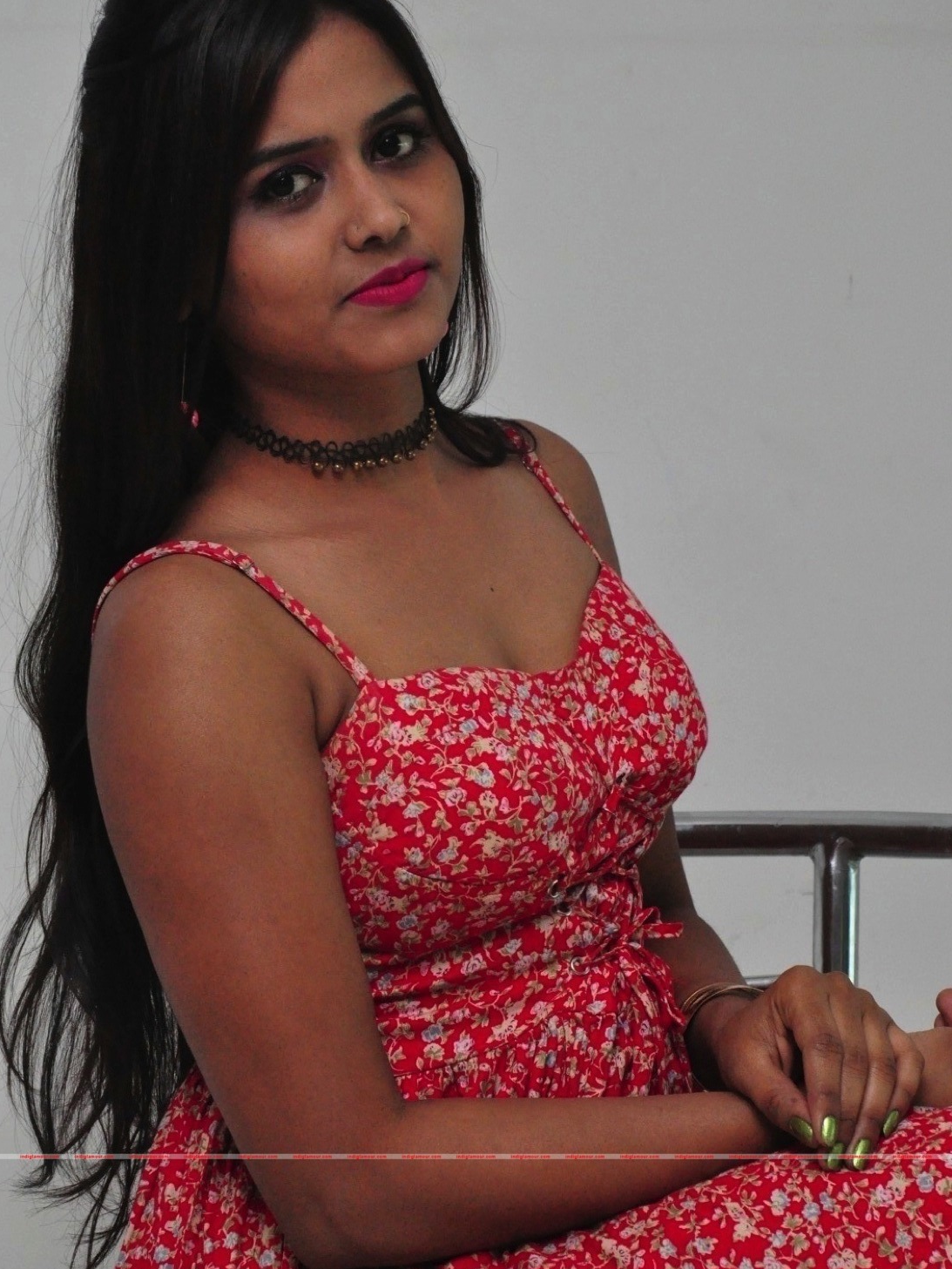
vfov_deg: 15.1
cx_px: 476
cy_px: 638
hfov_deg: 11.3
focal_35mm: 131
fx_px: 4803
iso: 3200
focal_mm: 80
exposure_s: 1/125
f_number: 6.3
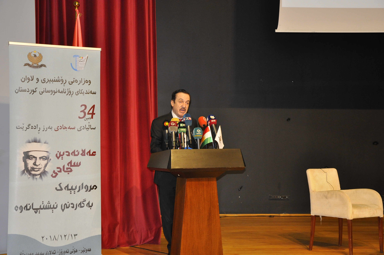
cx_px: 192
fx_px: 719
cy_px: 128
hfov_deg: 29.9
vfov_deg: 20.1
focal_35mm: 68
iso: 1100
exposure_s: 1/60
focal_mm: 45
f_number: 4.8
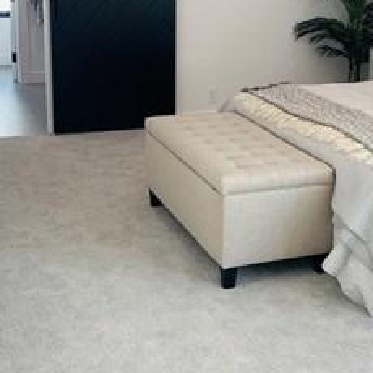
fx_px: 780
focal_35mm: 64
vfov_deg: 26.7
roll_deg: -2.4
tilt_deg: -10.9
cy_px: 123
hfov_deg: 26.6
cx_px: 272
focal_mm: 4.25
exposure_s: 1/120
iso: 50
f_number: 1.8
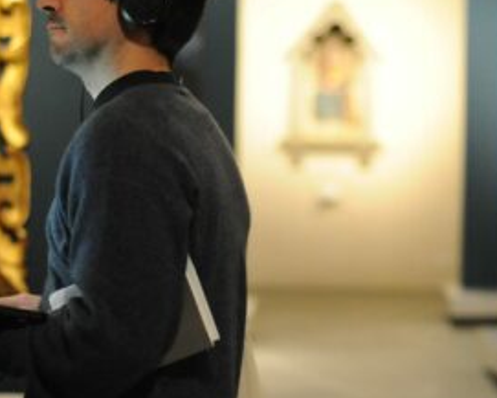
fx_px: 1780
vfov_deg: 12.8
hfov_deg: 15.9
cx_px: 301
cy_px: 200
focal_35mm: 121
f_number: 1.8
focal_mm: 50
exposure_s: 1/125
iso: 4500
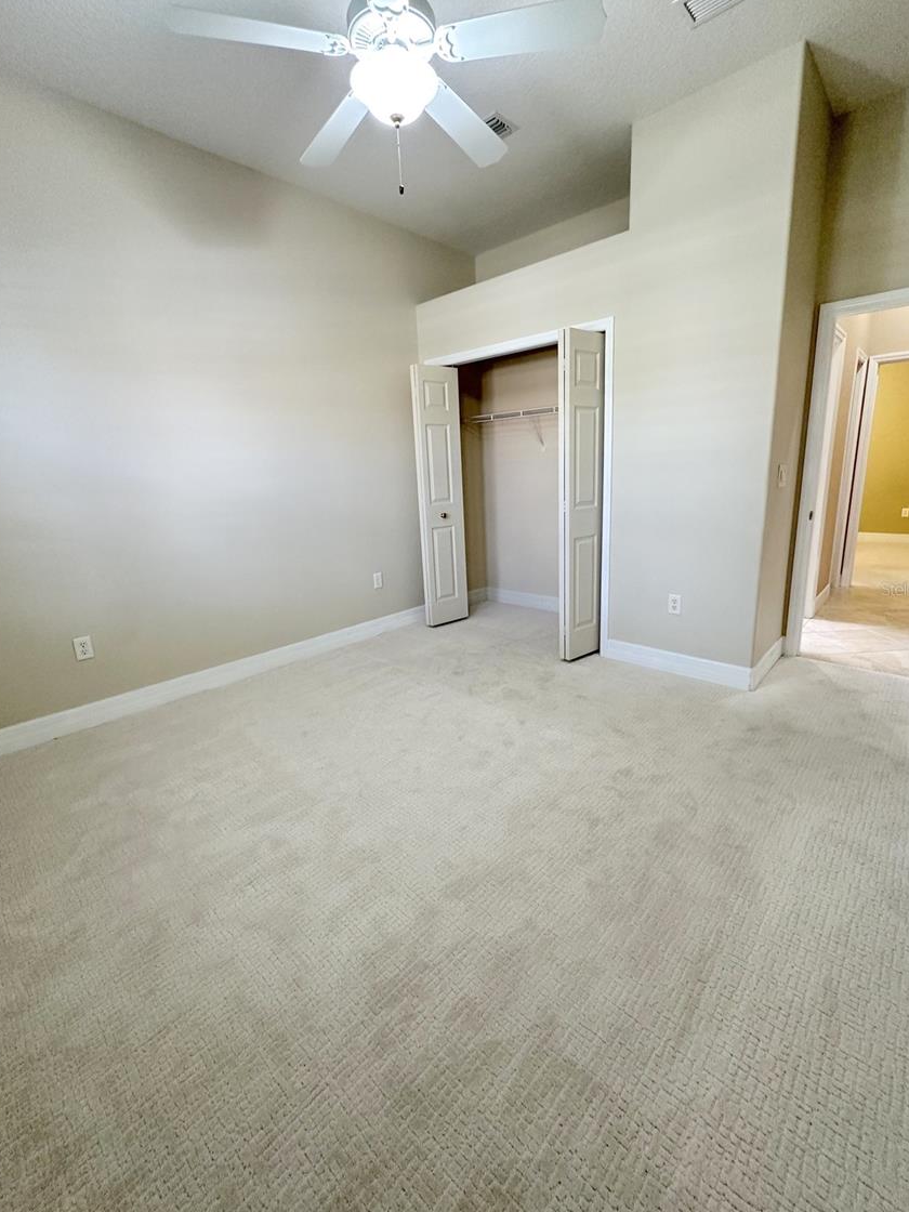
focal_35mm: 15
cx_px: 471
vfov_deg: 98.1
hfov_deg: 81.7
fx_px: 525
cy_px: 589
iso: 320
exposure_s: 1/120
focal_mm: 2.22
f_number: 2.2
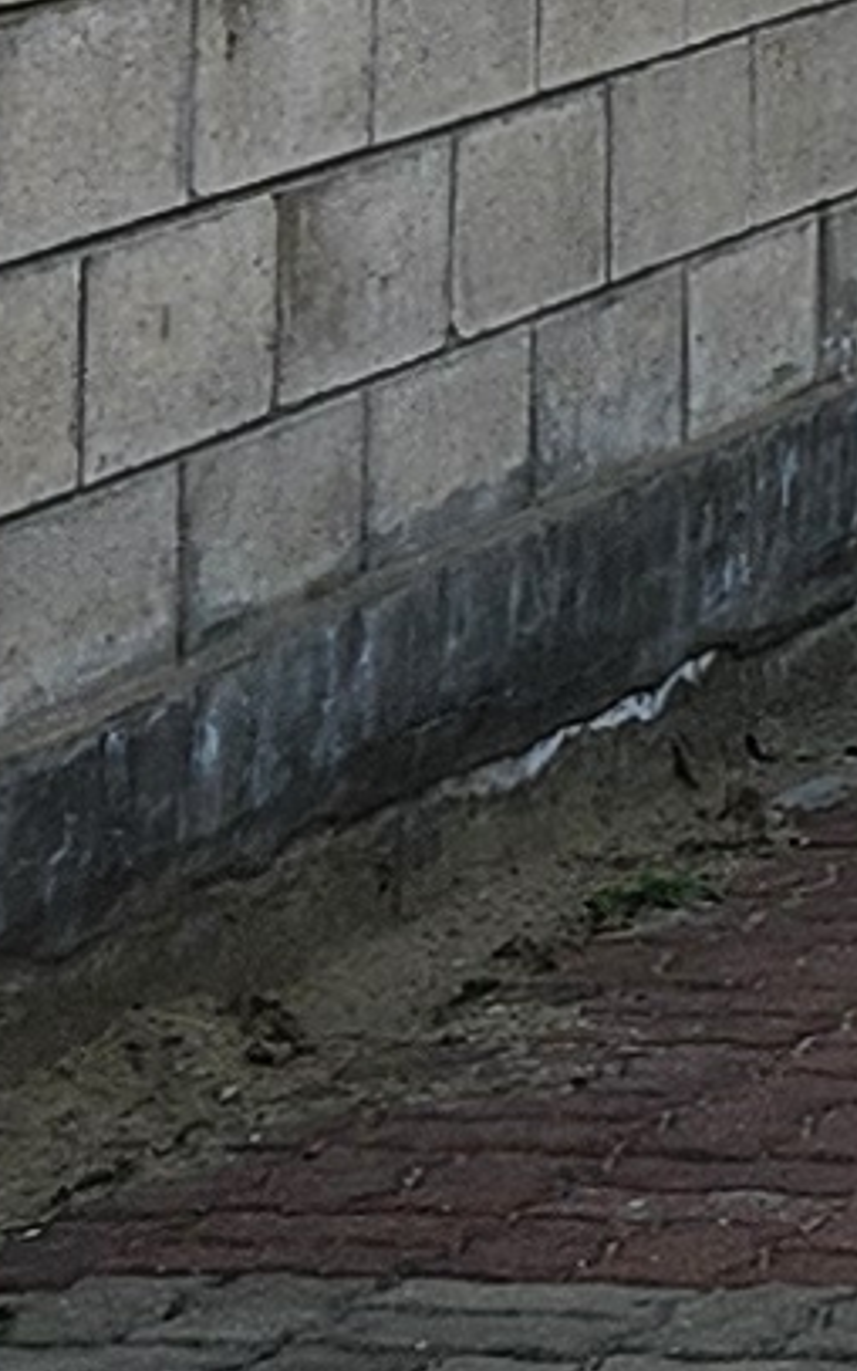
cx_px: 3782
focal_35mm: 240
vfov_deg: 8.7
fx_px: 8962
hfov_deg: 4.8
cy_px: -142
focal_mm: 5.4
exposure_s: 1/2005
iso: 20
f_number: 1.8
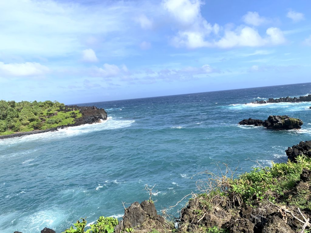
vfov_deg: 53.1
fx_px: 234
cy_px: 116
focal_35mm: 26
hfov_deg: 67.3
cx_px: 156
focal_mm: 4.25
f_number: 1.8
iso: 25
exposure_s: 1/2681
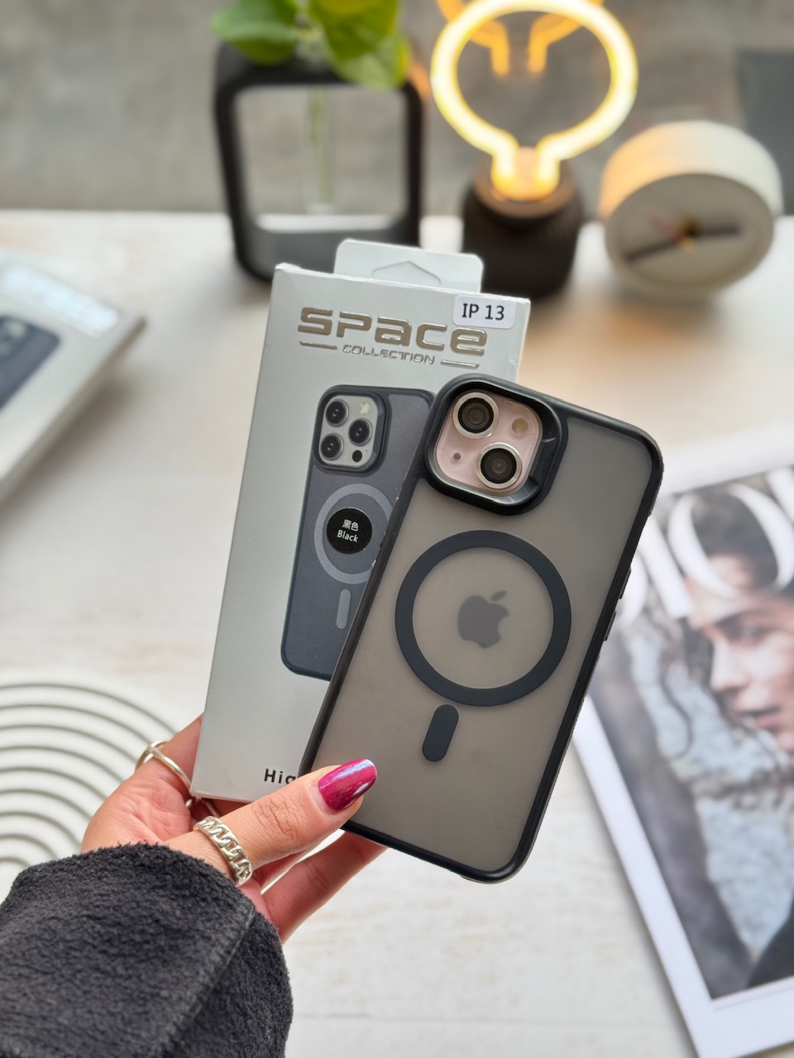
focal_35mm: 48
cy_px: 529
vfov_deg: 39.7
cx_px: 397
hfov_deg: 30.3
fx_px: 1468
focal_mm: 6.76
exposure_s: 1/145
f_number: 1.78
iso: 64
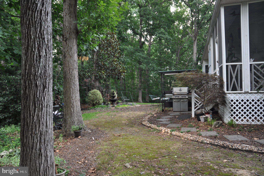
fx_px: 198
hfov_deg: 67.4
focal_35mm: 27
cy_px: 88
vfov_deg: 47.8
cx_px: 132
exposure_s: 1/125
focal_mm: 18
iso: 220
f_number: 5.6
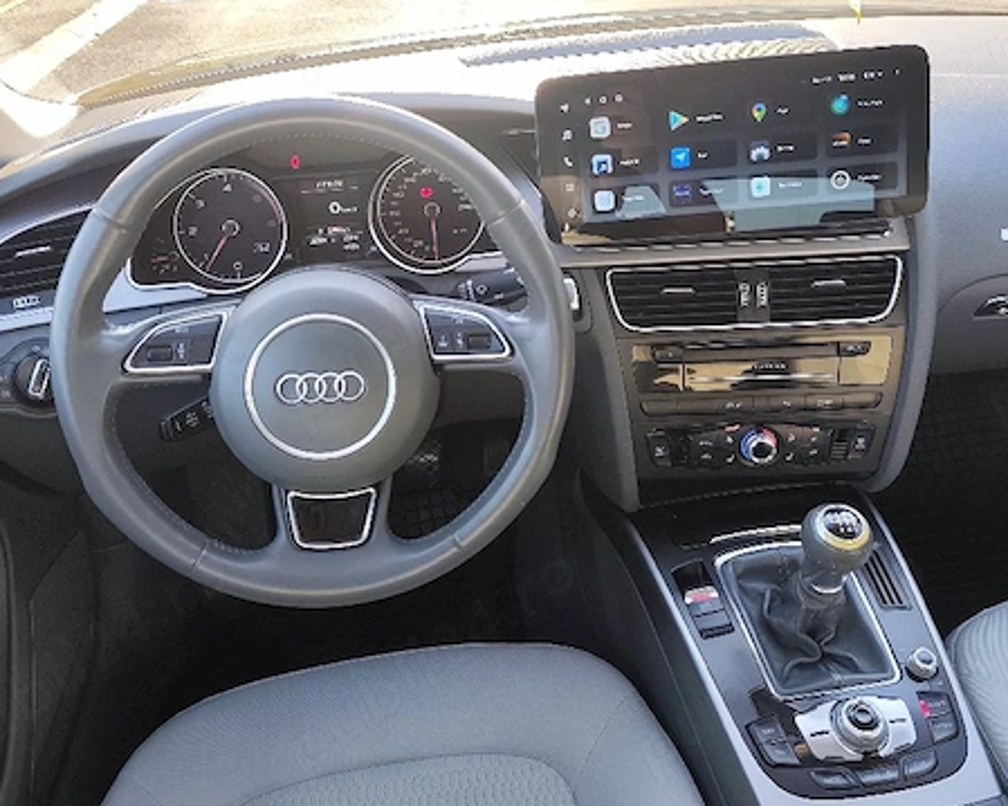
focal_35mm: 30
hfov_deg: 58.8
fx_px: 895
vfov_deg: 48.2
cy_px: 323
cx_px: 521
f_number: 1.65
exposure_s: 1/100
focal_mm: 6.19
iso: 64
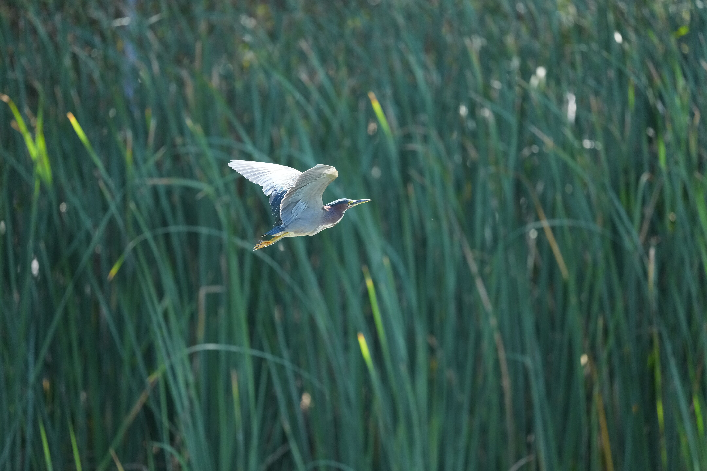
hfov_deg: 5.2
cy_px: 236
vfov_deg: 3.4
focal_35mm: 400
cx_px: 354
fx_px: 7855
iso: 3200
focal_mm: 400
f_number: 4.5
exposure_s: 1/2500
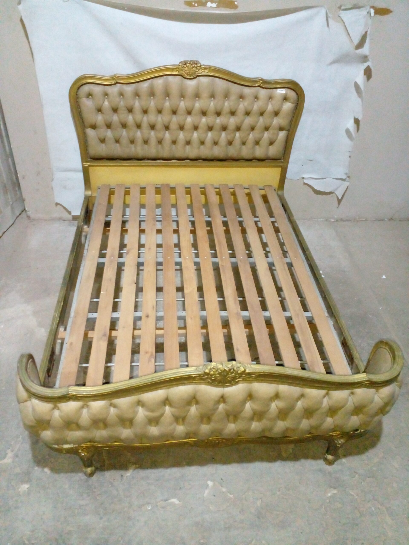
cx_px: 204
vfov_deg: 65.3
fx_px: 425
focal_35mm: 27
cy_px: 272
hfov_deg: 51.4
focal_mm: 3.6
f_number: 1.9
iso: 800
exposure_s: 1/20
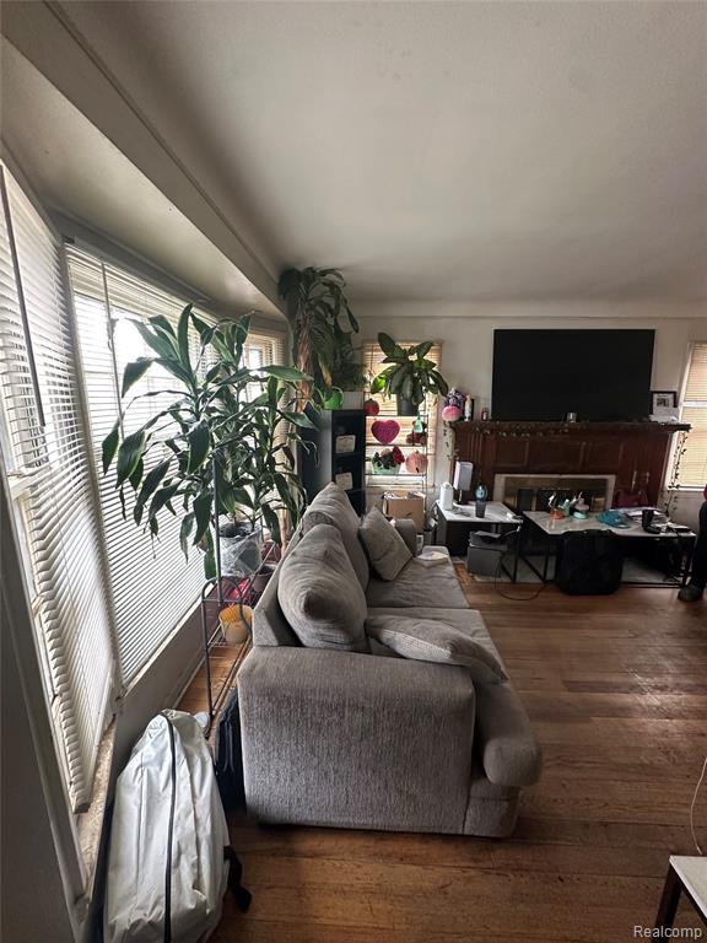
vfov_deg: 102.1
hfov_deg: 85.7
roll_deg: -1.4
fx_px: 381
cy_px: 472
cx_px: 354
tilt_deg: -10.6
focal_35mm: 14
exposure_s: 1/96
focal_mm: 2.22
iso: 320
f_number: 2.2
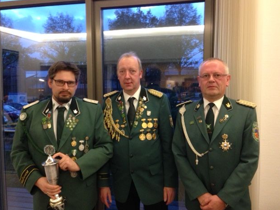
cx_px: 141
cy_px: 105
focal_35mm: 34
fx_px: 275
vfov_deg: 41.8
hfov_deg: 53.9
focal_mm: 4.12
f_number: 2.4
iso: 320
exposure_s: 1/20
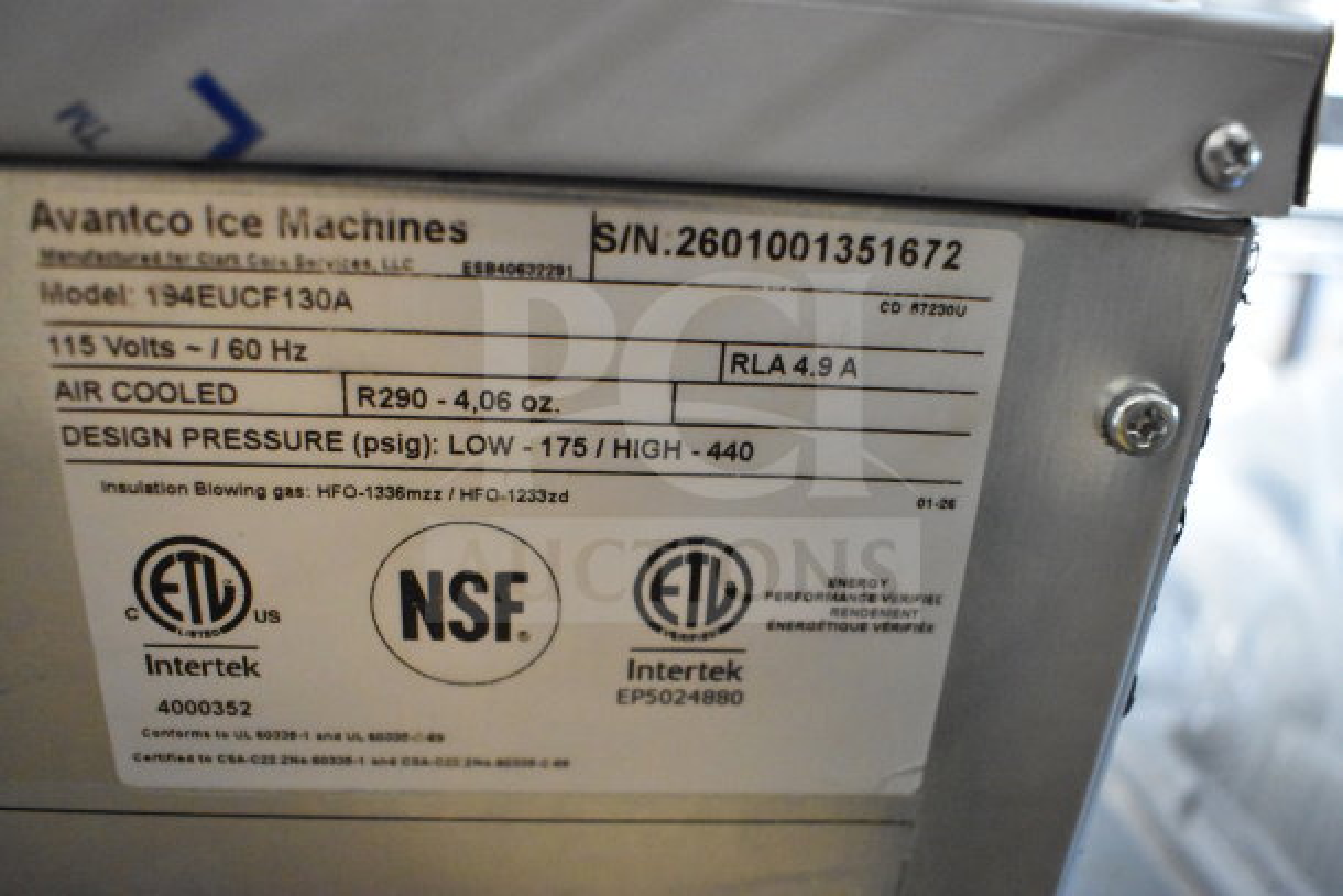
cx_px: 672
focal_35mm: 30
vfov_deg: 43.6
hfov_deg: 61.9
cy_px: 448
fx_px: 1119
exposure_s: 1/30
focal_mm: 20
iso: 10000
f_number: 3.8
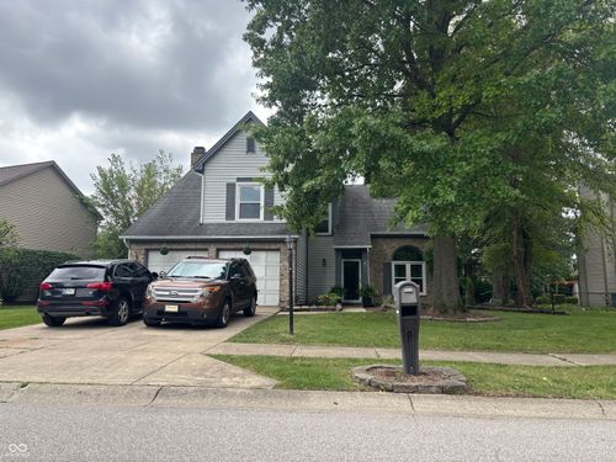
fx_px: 463
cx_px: 308
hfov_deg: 67.3
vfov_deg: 53.1
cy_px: 231
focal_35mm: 26
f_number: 1.6
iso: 50
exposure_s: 1/769
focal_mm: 5.96
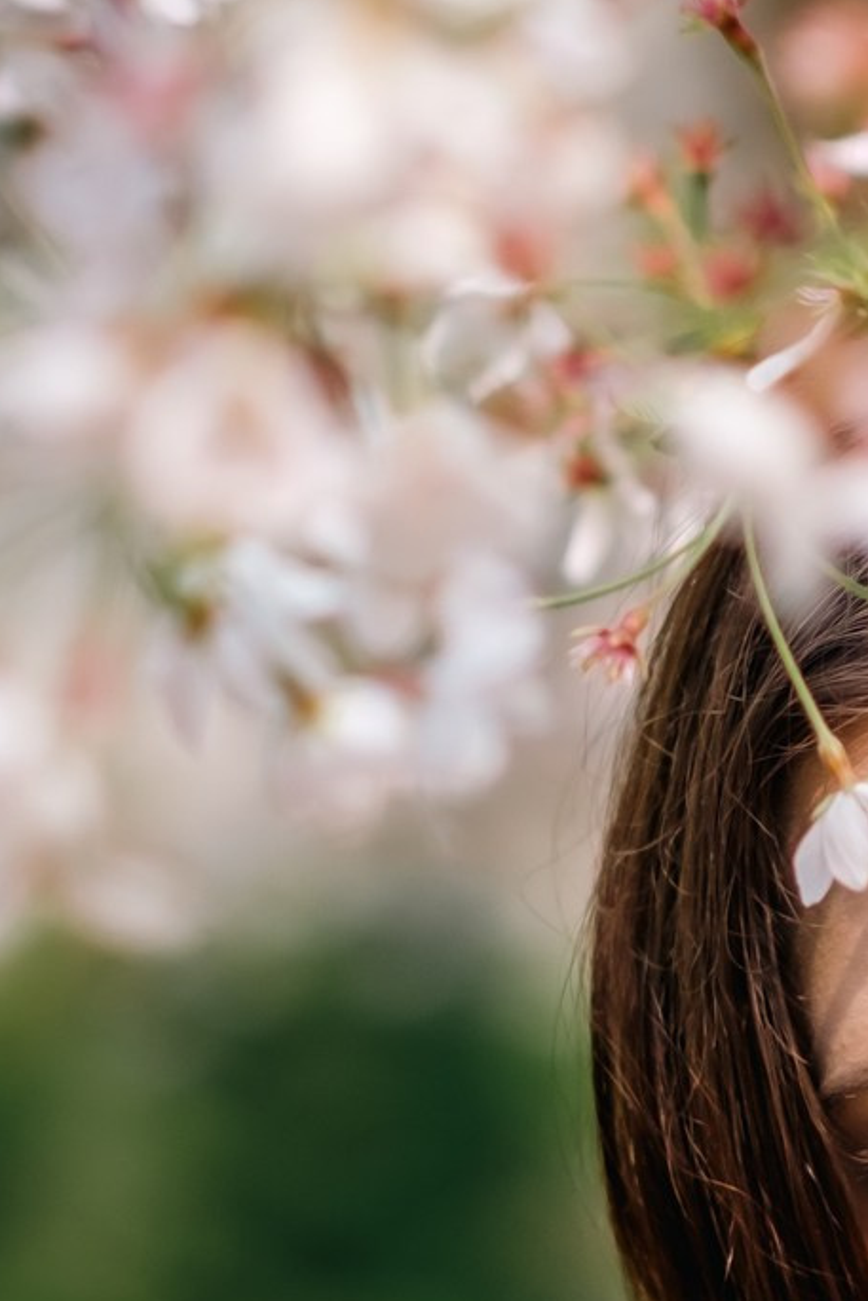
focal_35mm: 314
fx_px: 11350
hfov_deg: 4.4
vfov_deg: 6.6
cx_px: 1251
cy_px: 1084
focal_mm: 56
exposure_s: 1/8000
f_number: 2
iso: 200
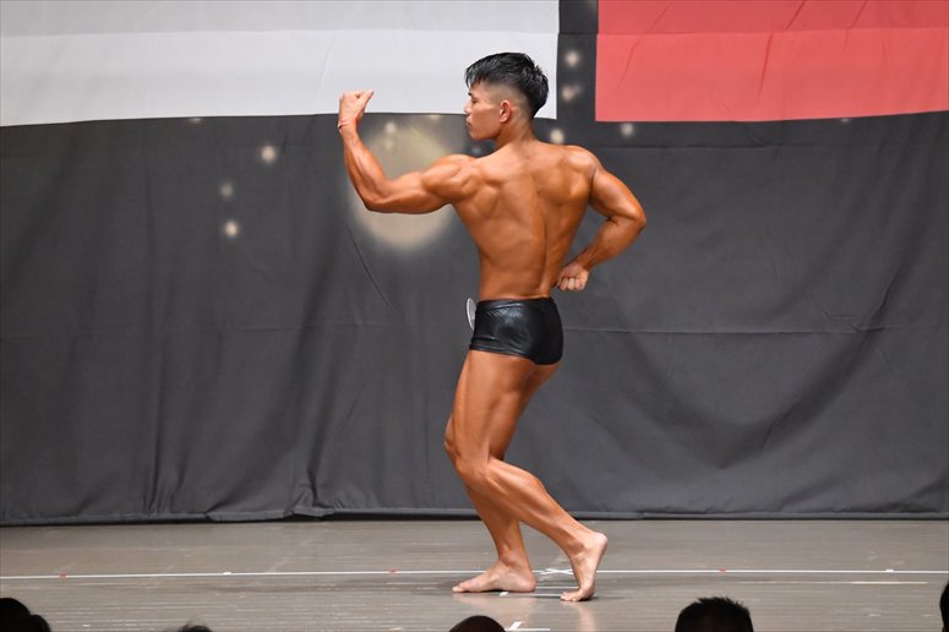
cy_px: 316
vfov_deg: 6.1
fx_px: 5928
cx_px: 474
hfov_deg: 9.2
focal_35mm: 225
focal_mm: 150
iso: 8000
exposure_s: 1/400
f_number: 5.6
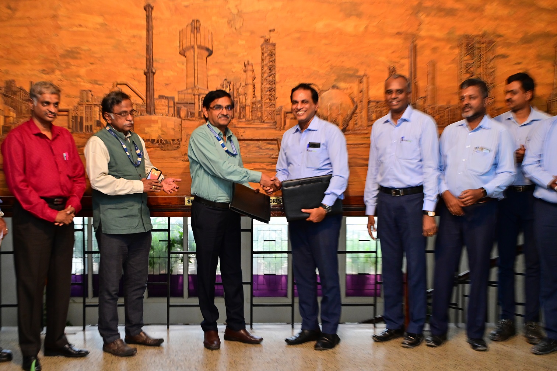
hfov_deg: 46.4
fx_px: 649
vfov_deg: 31.9
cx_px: 278
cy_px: 186
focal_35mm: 42
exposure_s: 1/100
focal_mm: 42
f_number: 5
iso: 2000
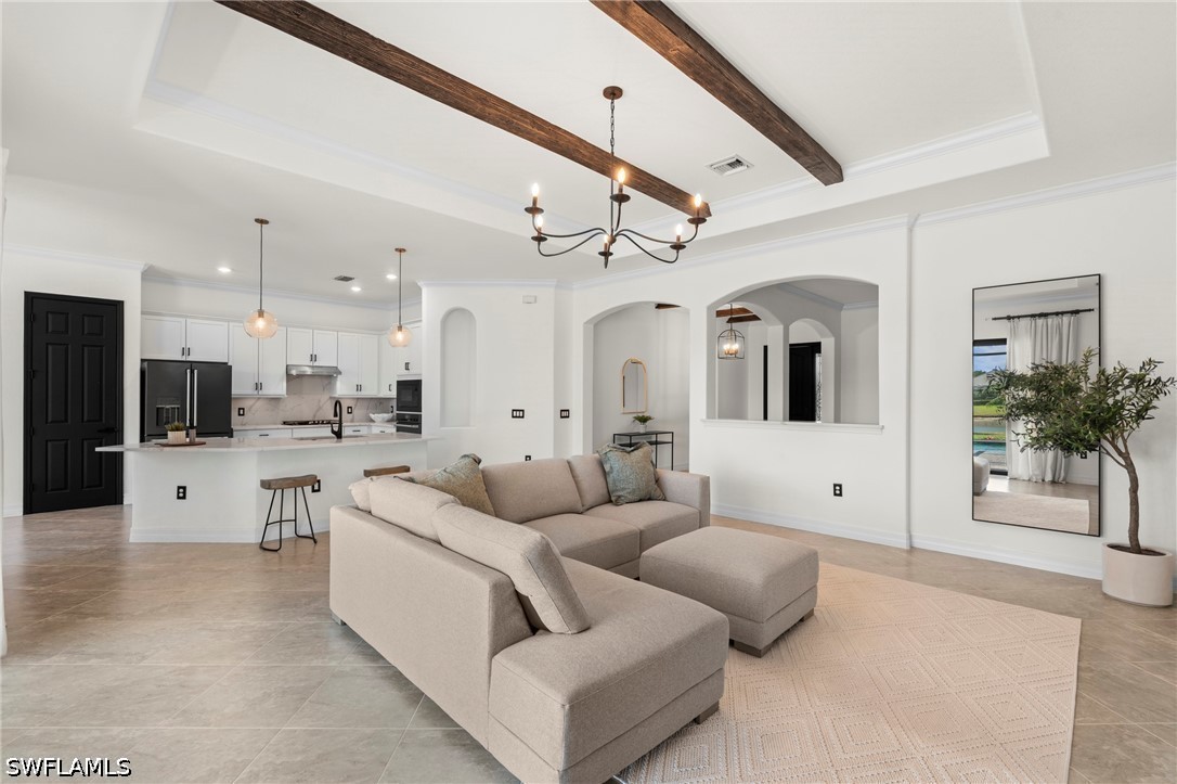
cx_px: 588
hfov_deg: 96.8
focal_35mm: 16
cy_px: 392
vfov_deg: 73.7
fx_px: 523
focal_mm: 16
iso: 200
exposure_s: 1/3
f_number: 9
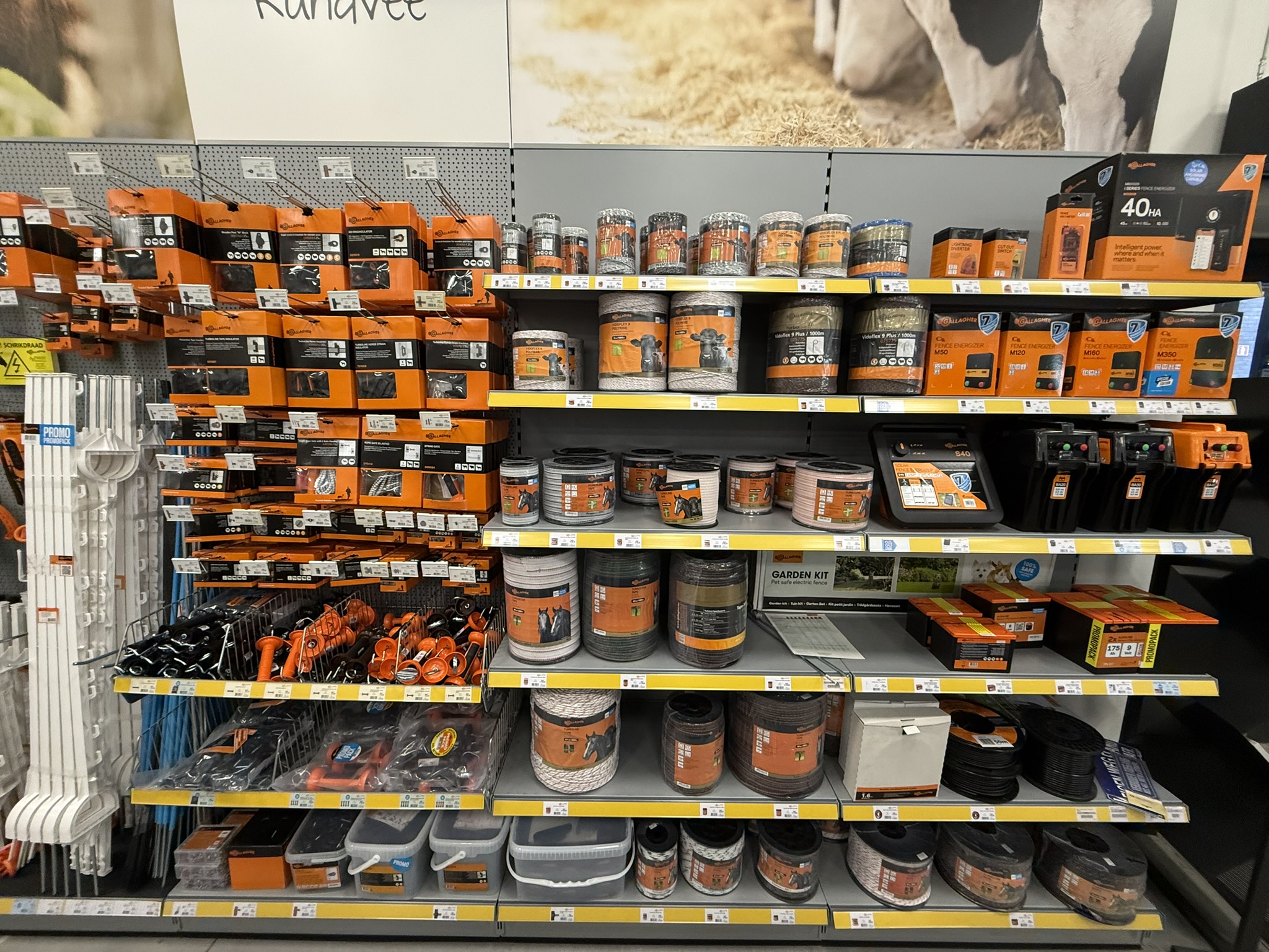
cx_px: 634
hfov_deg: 102.1
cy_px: 476
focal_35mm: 14
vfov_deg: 85.7
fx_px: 513
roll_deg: -1.3
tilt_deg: -8.9
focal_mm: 2.22
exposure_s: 1/100
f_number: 2.2
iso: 320
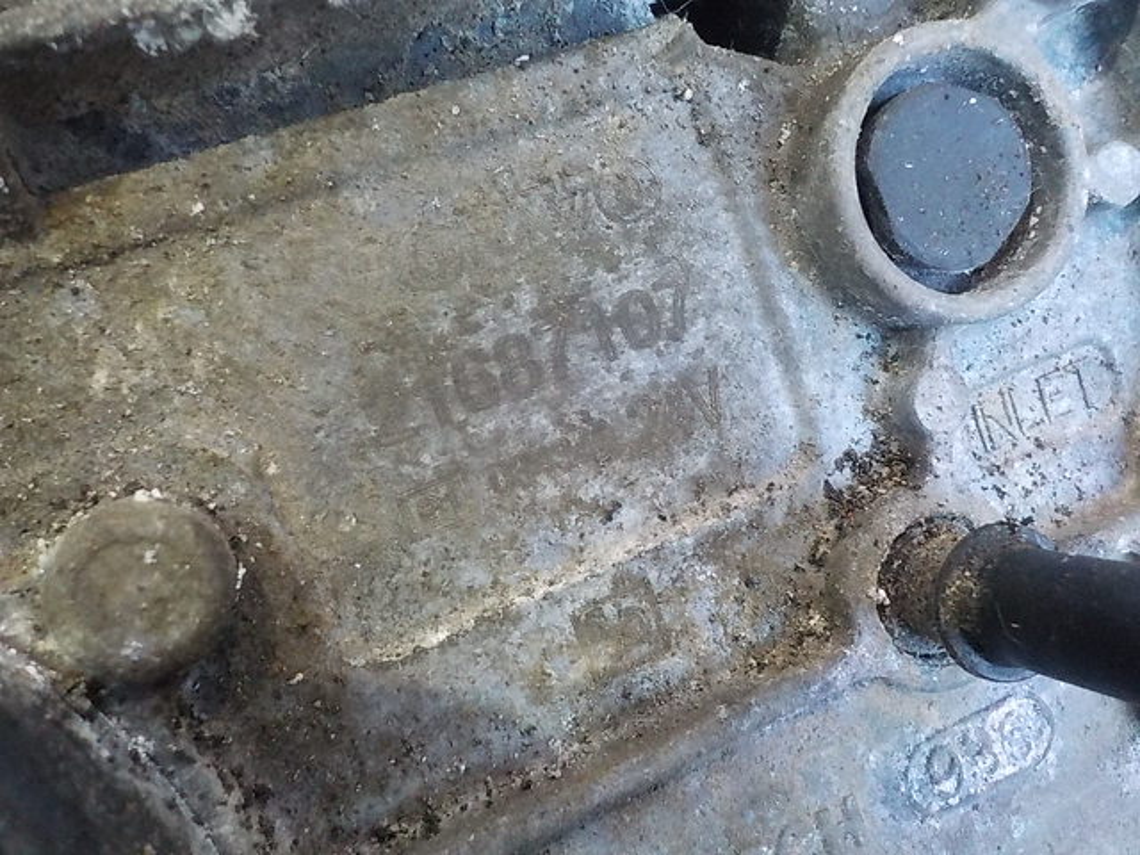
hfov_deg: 60.0
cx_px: 570
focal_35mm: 30
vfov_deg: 46.8
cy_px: 428
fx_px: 988
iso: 800
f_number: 3.3
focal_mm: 4.1
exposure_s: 1/40
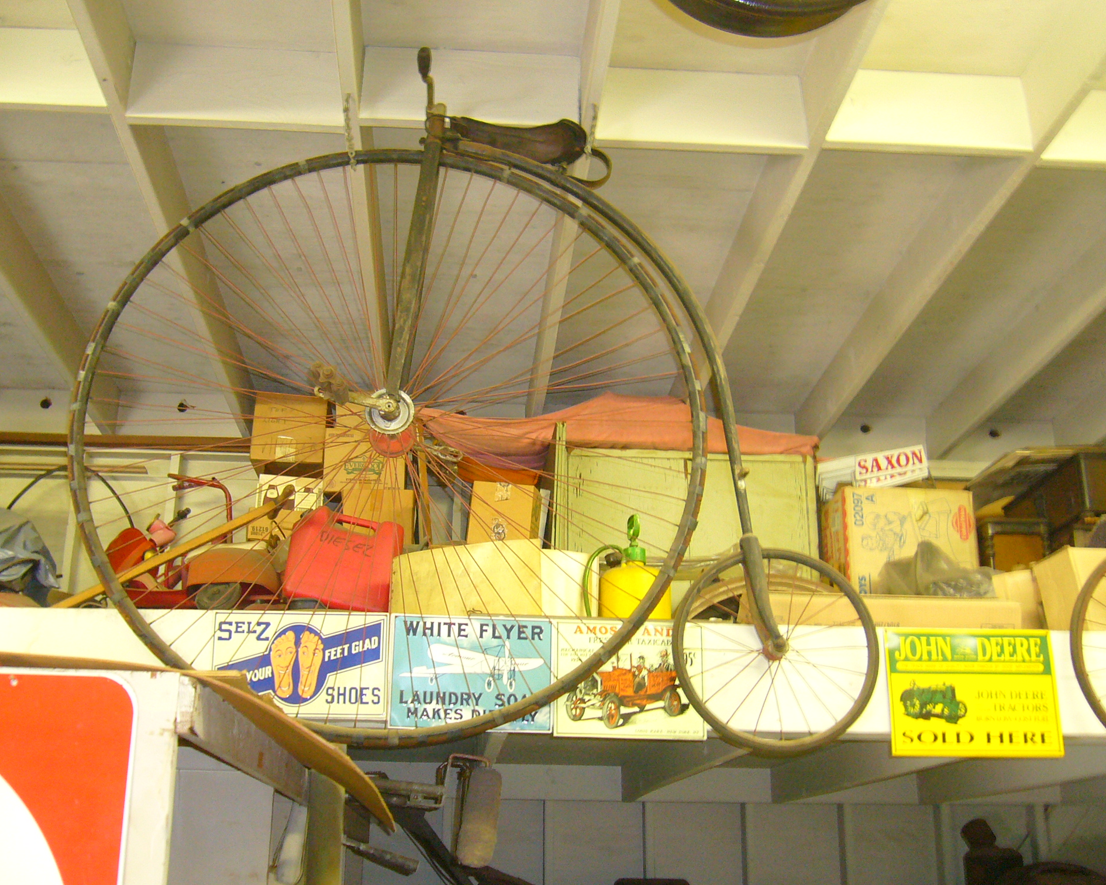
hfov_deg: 49.1
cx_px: 521
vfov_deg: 40.1
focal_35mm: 37
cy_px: 441
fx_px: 1211
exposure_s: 1/8
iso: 200
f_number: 2.8
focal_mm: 5.8
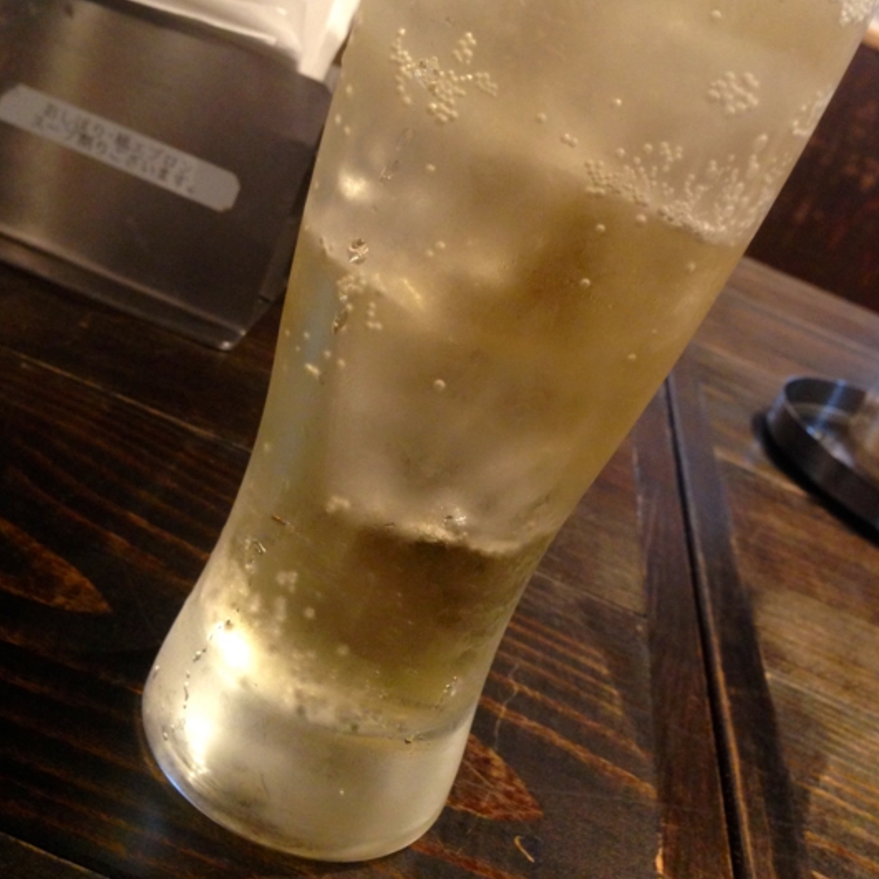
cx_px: 474
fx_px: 1264
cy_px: 262
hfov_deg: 38.3
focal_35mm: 44
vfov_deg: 37.7
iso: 200
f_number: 2.4
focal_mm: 4.12
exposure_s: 1/20
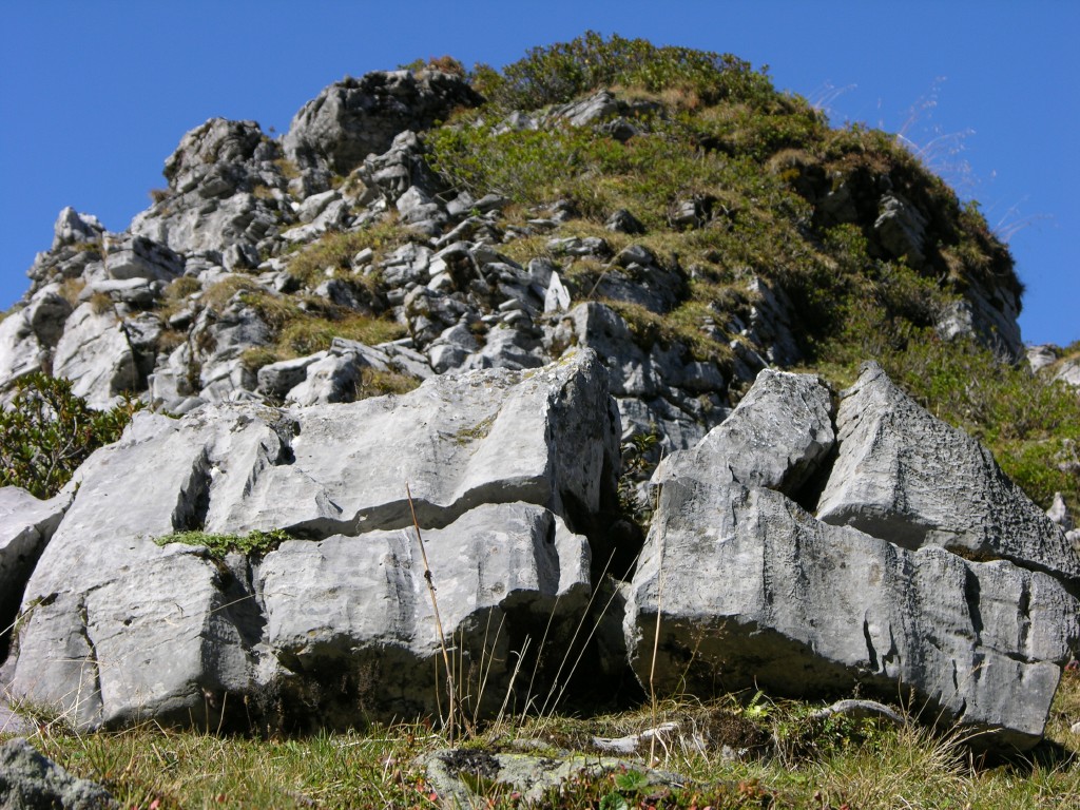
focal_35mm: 110
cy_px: 405
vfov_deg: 13.5
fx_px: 3432
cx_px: 540
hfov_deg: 17.9
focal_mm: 27.3
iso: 50
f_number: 5.2
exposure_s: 1/245
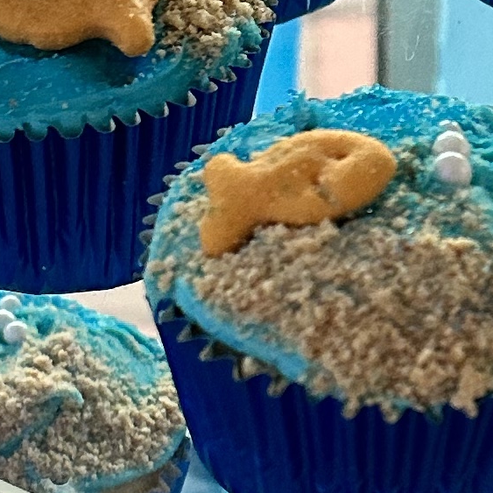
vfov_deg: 11.3
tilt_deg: -45.0
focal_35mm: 152
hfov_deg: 11.4
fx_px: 2449
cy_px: 542
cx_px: 430
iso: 250
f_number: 1.78
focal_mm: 6.86
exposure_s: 1/60
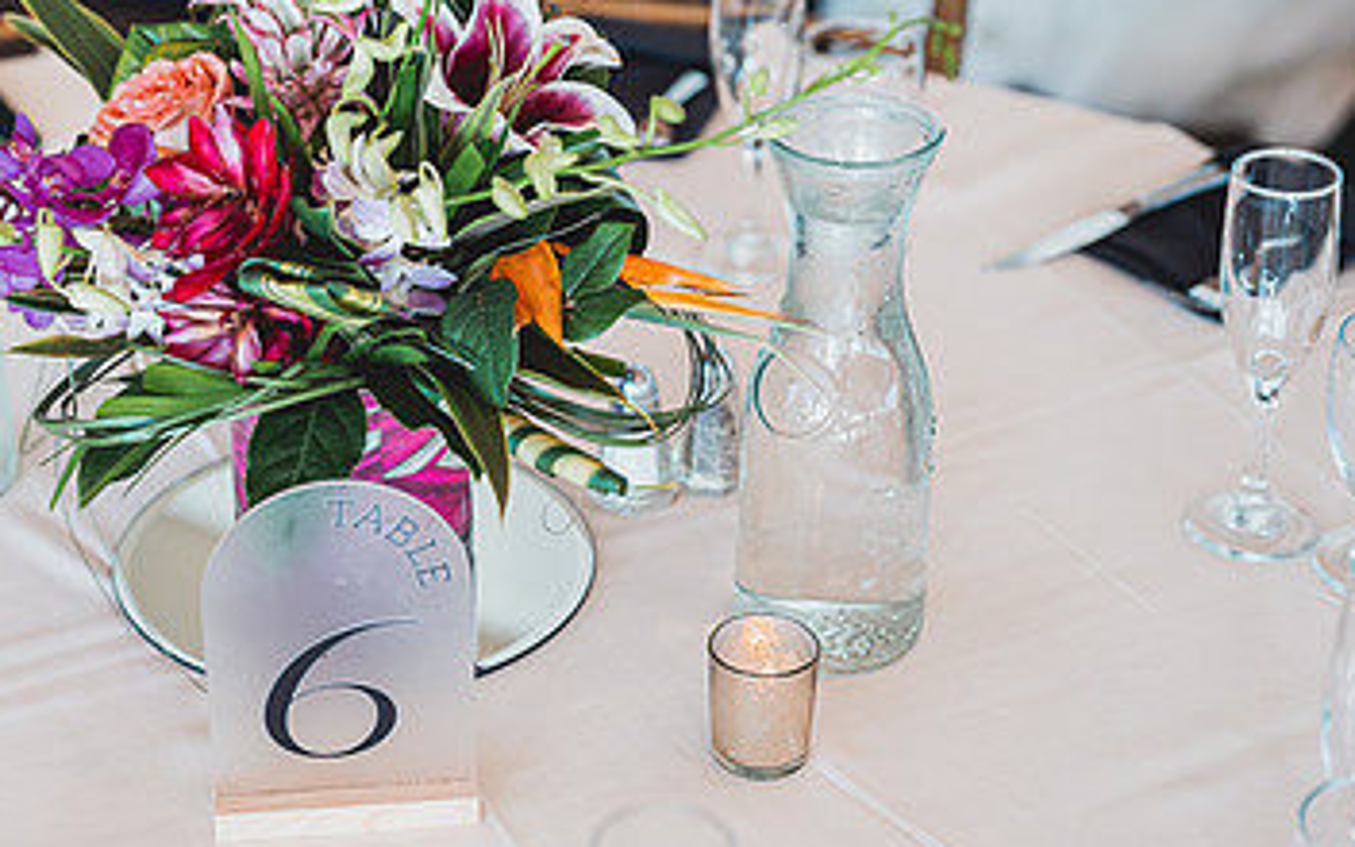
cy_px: 310
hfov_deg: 24.4
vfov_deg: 15.5
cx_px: 370
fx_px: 3102
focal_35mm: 84
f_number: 2.2
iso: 320
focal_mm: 50
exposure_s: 1/160
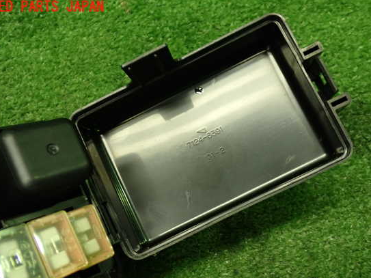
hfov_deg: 44.8
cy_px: 152
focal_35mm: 42
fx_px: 450
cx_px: 184
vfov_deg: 34.3
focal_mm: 6.83
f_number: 2.7
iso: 320
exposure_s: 1/40
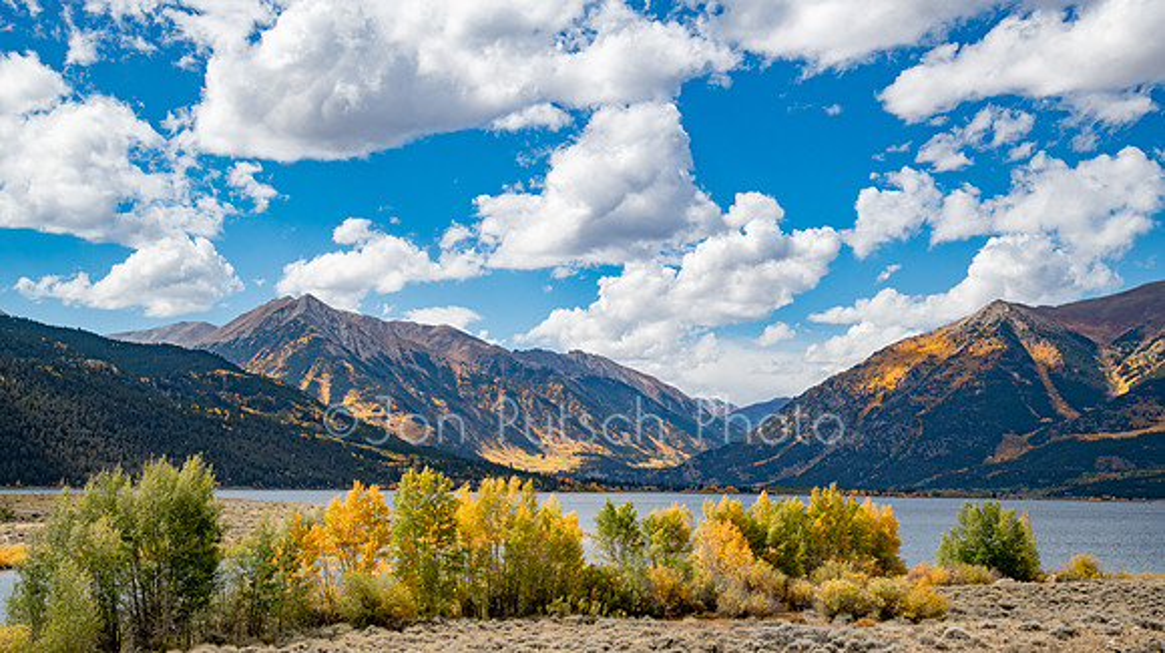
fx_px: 1618
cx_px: 582
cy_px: 389
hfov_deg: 39.6
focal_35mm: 52
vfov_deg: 22.8
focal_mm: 50
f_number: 16
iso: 250
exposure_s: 1/250
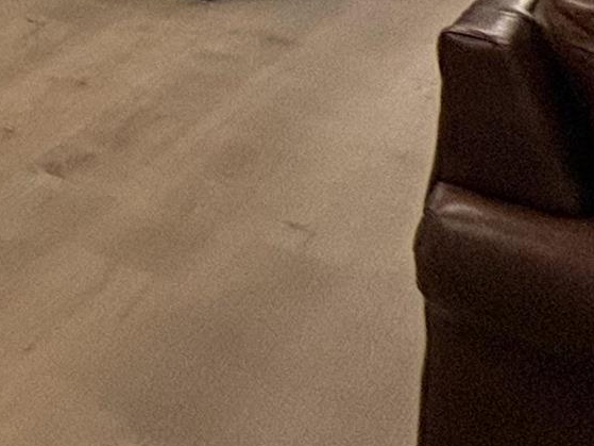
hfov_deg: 13.1
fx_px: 1321
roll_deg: +0.8
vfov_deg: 15.7
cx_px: -1011
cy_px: -408
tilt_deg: -2.5
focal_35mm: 77
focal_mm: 2.22
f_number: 2.2
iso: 200
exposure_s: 1/60
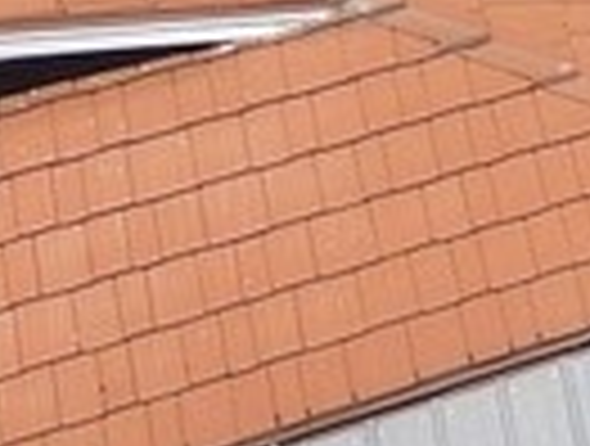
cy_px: -374
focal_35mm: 187
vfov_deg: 7.7
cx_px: 2256
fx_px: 3196
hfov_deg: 7.7
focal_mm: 8.7
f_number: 1.8
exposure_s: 1/6400
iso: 340
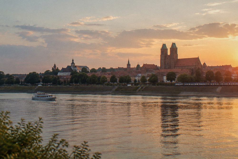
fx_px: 231
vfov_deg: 37.8
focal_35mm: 35
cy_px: 80
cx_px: 119
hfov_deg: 54.5
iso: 4000
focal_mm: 35
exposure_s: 1/100
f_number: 3.2
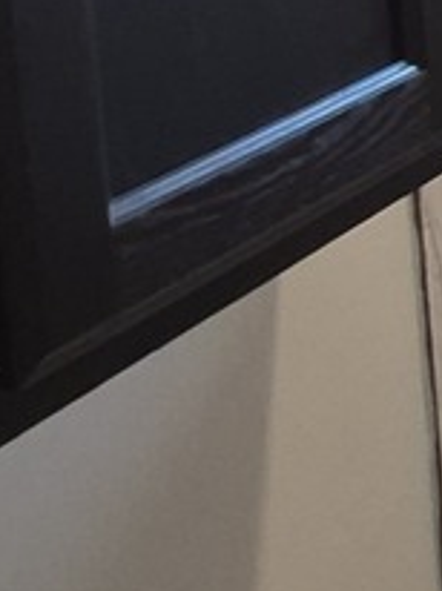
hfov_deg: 9.9
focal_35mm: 91
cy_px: -195
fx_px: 1552
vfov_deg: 19.7
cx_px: 1475
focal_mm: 1.74
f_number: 2.2
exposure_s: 1/60
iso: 125
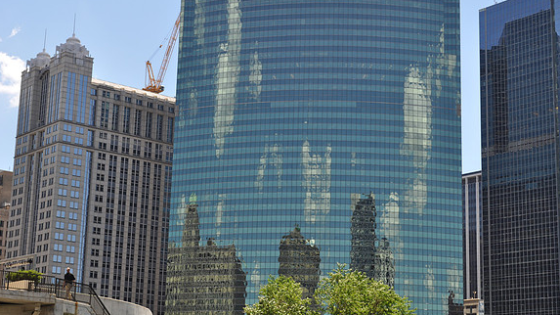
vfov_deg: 16.9
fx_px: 1062
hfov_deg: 29.5
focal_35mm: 72
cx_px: 279
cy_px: 153
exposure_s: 1/250
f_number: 8
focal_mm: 45
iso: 200
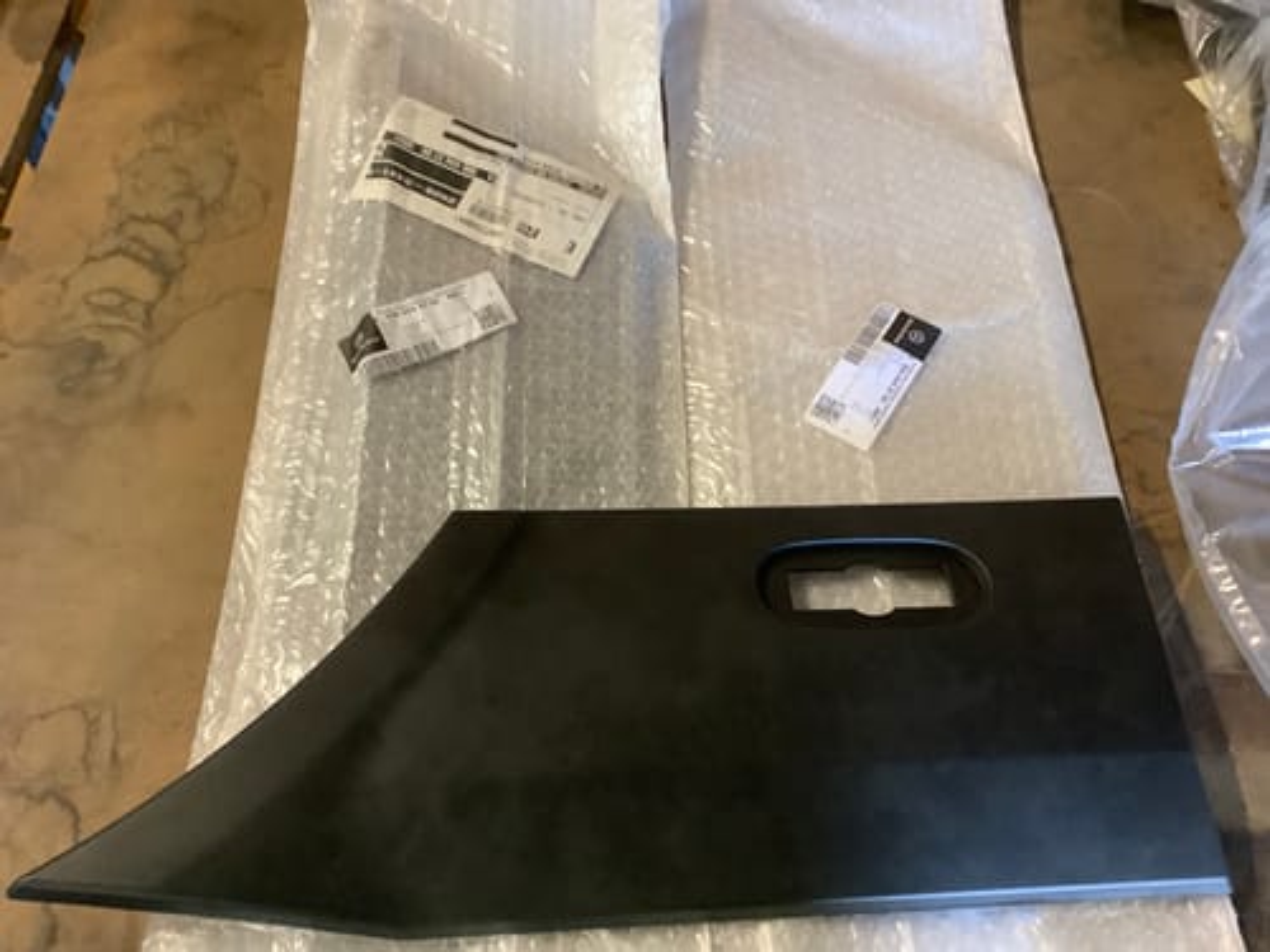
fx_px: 1137
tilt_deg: -59.4
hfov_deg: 58.4
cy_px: 476
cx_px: 635
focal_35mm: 31
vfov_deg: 45.4
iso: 320
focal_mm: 3.3
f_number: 2.4
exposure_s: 1/33
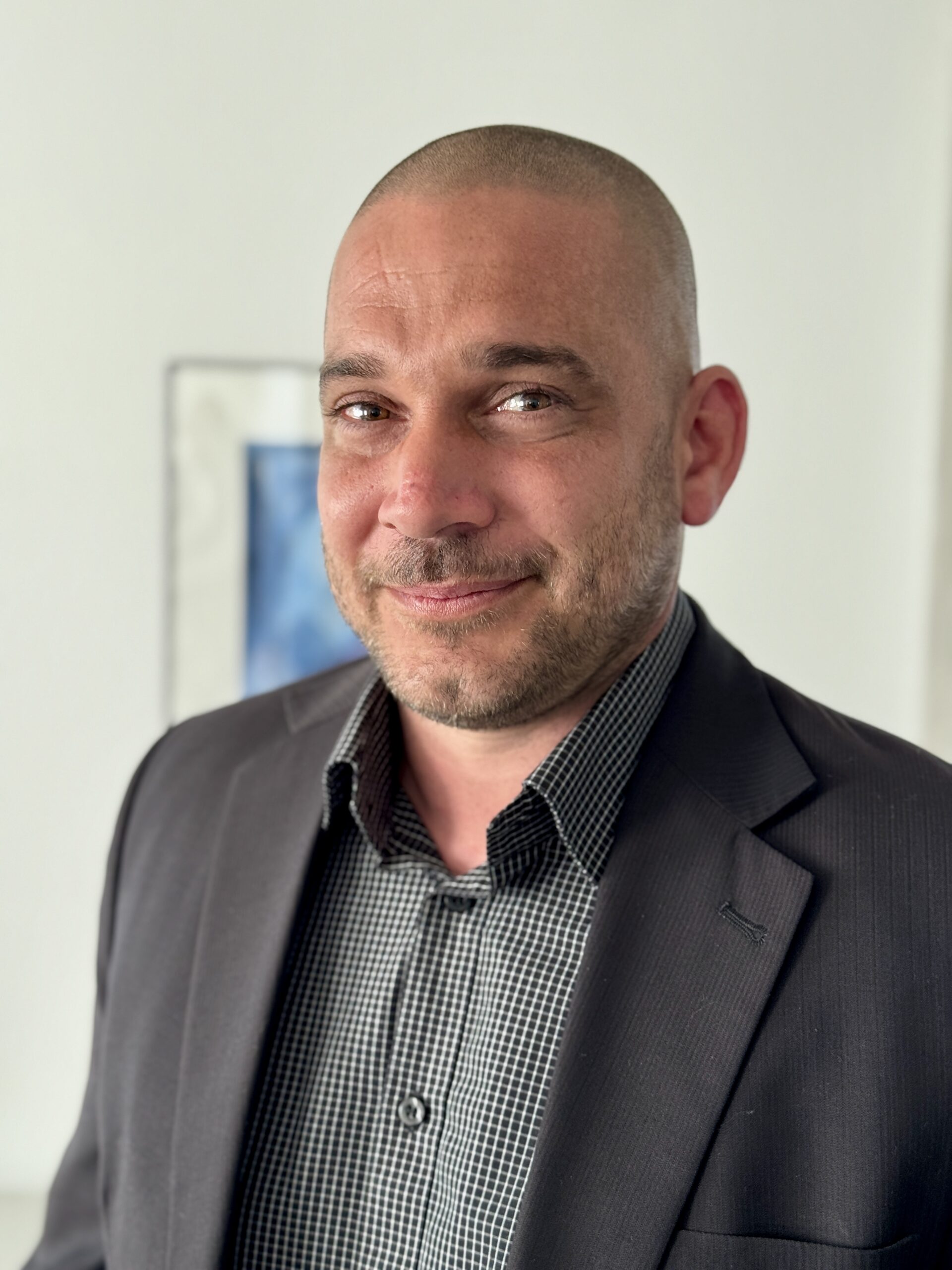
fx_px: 1760
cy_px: 635
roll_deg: -1.2
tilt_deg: -3.5
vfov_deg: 39.7
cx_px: 476
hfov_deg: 30.3
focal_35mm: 48
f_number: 1.78
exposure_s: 1/122
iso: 80
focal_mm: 6.76
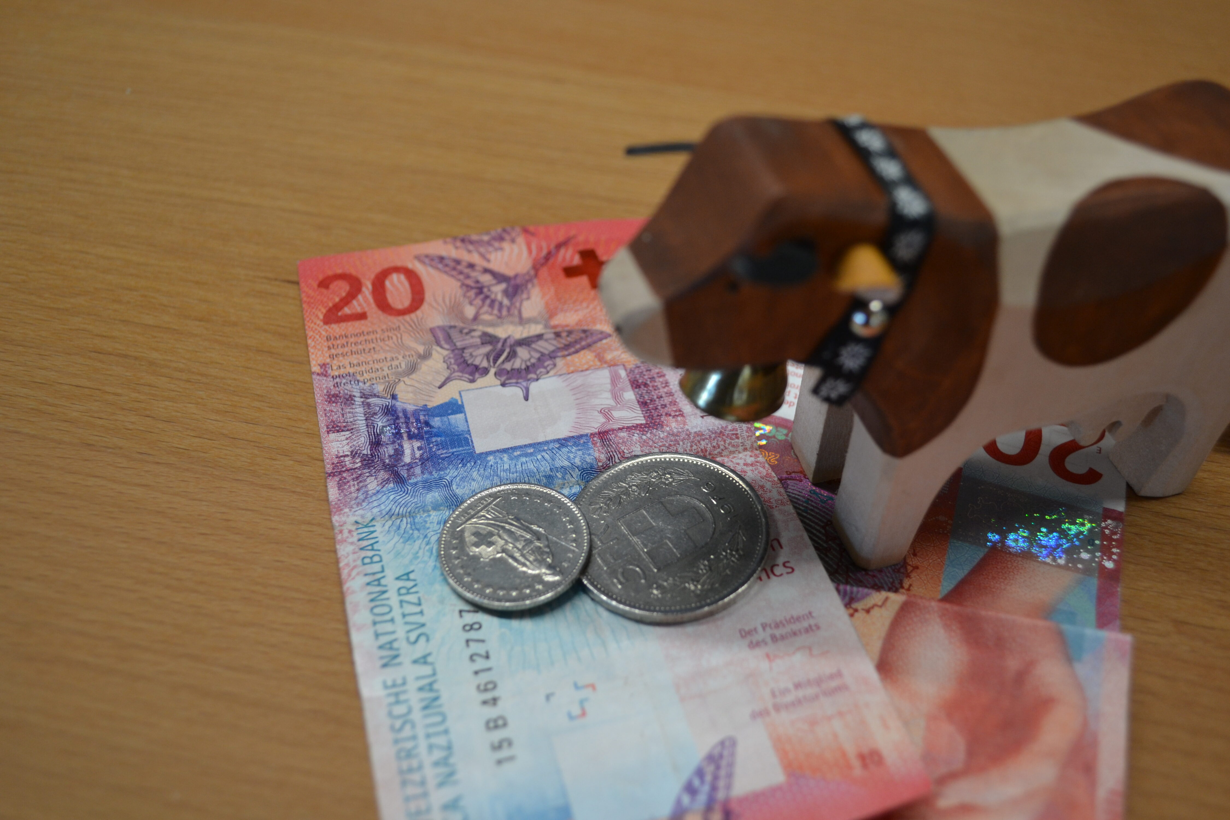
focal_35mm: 36
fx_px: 1230
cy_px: 410
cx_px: 615
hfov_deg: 53.1
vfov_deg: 36.9
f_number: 4.5
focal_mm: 24
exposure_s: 1/80
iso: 400
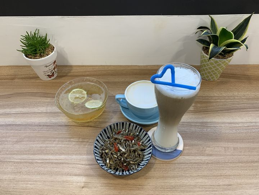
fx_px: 195
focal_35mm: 26
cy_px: 98
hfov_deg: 67.3
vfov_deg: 53.1
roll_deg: +1.0
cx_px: 130
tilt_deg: -43.8
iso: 100
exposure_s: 1/92
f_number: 1.8
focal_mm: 4.25
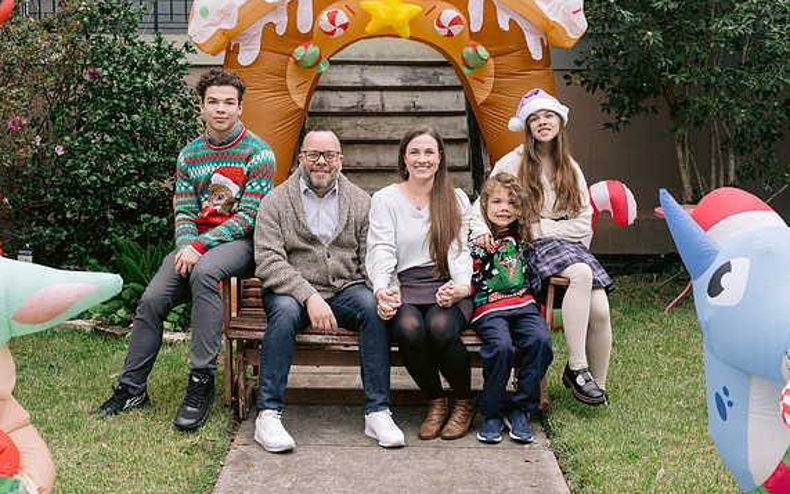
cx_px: 370
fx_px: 1184
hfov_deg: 36.9
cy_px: 244
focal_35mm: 55
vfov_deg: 23.6
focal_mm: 50
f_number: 4.5
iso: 400
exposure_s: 1/125
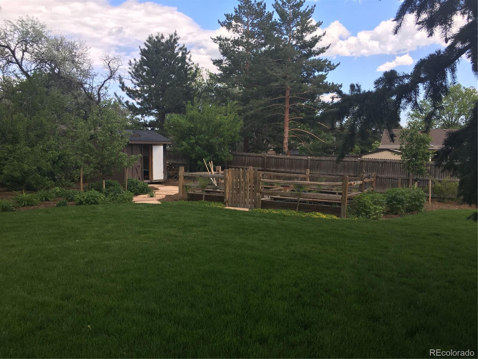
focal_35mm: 29
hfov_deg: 61.7
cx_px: 239
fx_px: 400
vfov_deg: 48.2
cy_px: 180
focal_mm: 4.15
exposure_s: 1/605
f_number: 2.2
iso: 25
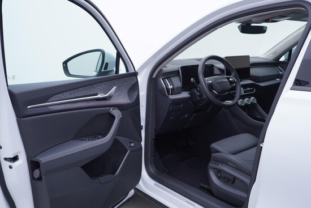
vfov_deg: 36.9
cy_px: 104
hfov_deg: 53.1
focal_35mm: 36
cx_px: 156
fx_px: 311
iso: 125
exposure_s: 1/50
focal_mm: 24
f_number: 3.2
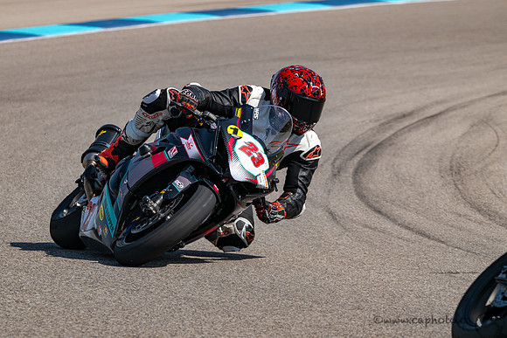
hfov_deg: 5.2
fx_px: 5557
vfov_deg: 3.5
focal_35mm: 395
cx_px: 229
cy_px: 153
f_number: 11
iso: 400
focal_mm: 360
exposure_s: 1/1250
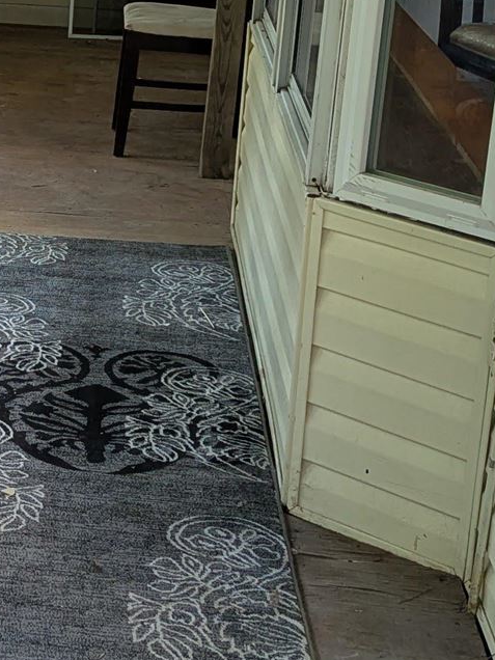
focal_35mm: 87
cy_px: 126
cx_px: -140
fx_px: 1659
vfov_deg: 22.2
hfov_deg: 16.1
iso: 38
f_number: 1.85
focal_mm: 6.81
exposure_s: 1/52.7
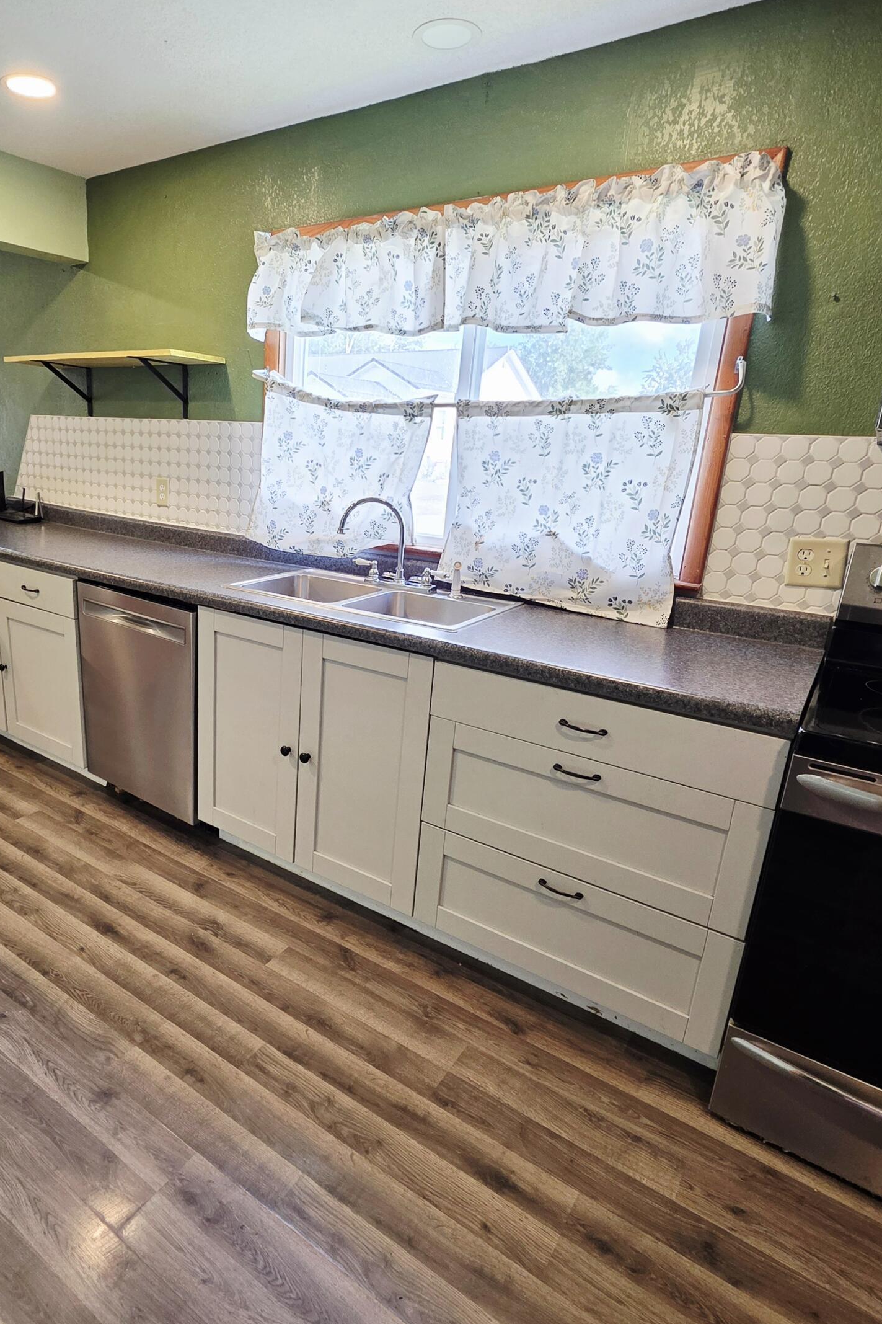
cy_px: 665
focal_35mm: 19
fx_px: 698
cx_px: 311
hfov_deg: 63.3
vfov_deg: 86.9
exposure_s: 1/120
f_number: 1.9
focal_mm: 2.2
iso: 160
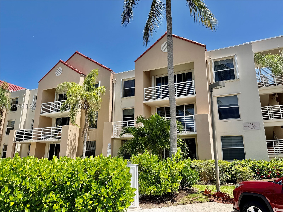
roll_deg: +0.4
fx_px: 196
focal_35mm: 24
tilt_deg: +13.8
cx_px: 142
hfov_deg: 71.6
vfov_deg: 56.8
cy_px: 106
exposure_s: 1/2169
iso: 80
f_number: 1.78
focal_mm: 6.76
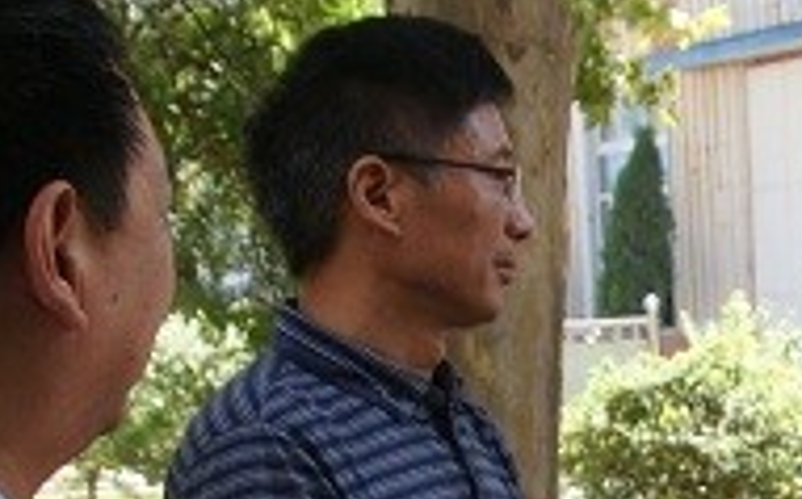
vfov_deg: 4.5
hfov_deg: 7.2
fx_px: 6292
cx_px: 928
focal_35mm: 288
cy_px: 577
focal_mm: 45
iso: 200
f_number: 8
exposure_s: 1/90
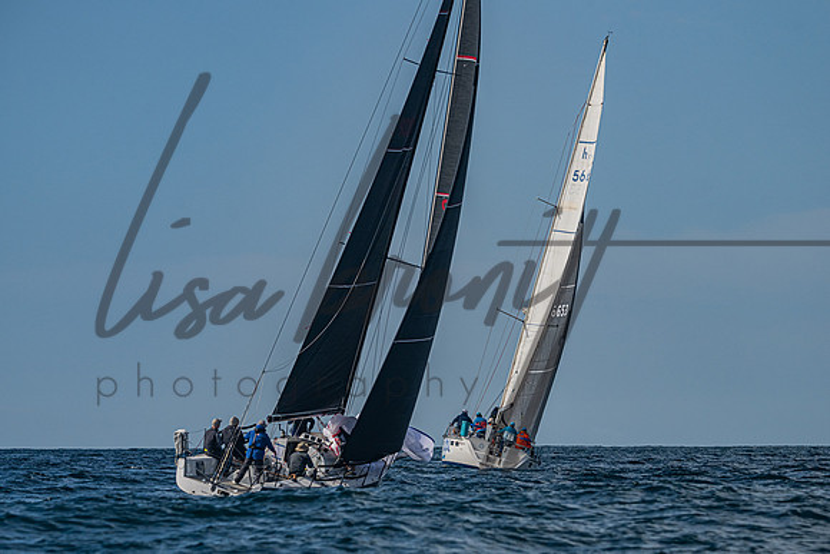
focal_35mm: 212
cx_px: 429
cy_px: 290
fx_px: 4883
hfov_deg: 9.7
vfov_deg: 6.5
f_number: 6.3
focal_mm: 170
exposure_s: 1/5000
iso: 320
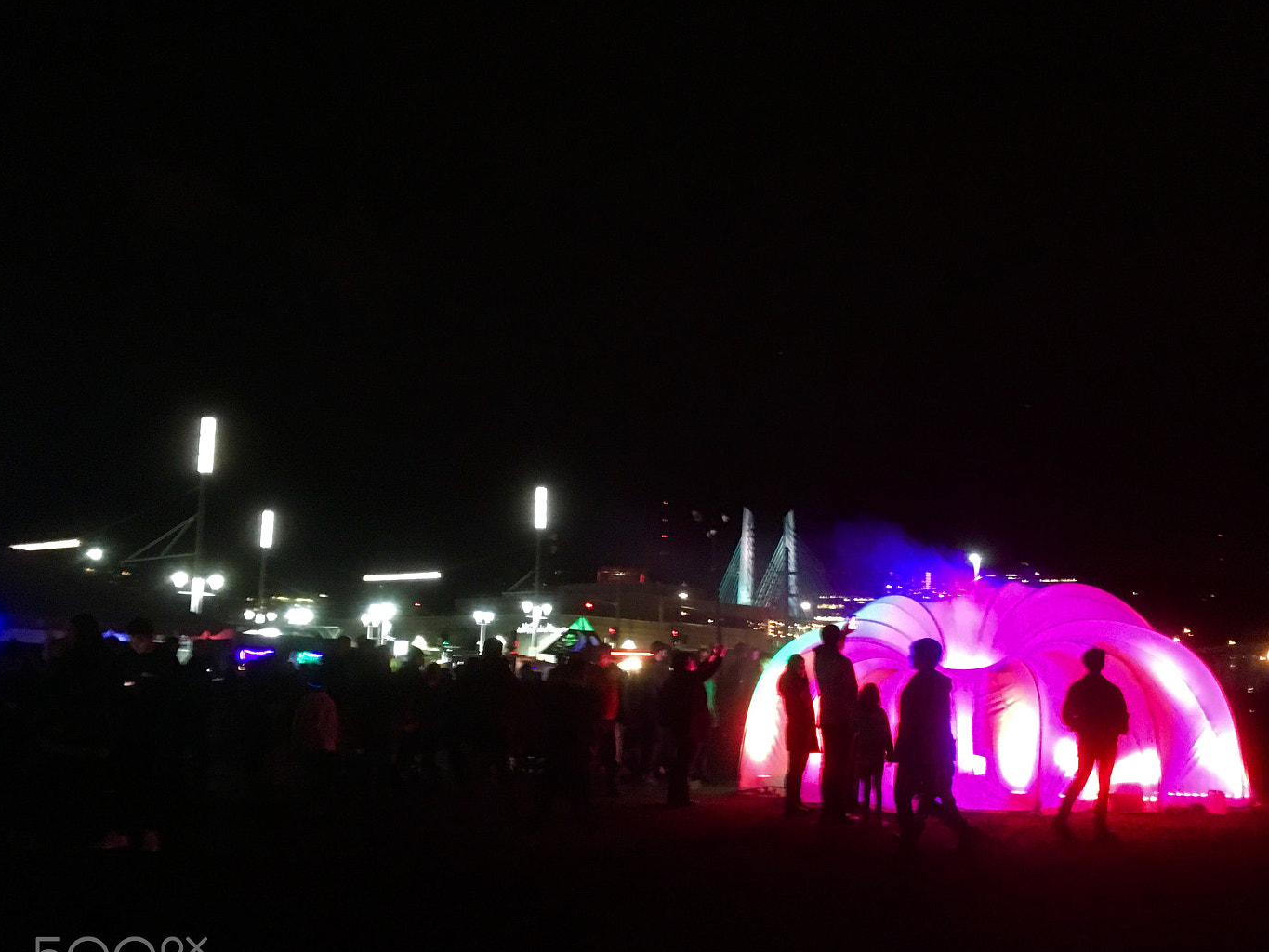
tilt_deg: +6.8
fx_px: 1247
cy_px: 522
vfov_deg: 41.8
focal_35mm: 34
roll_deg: -1.0
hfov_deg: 53.8
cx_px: 720
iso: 640
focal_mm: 4.15
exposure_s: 1/15
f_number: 2.2
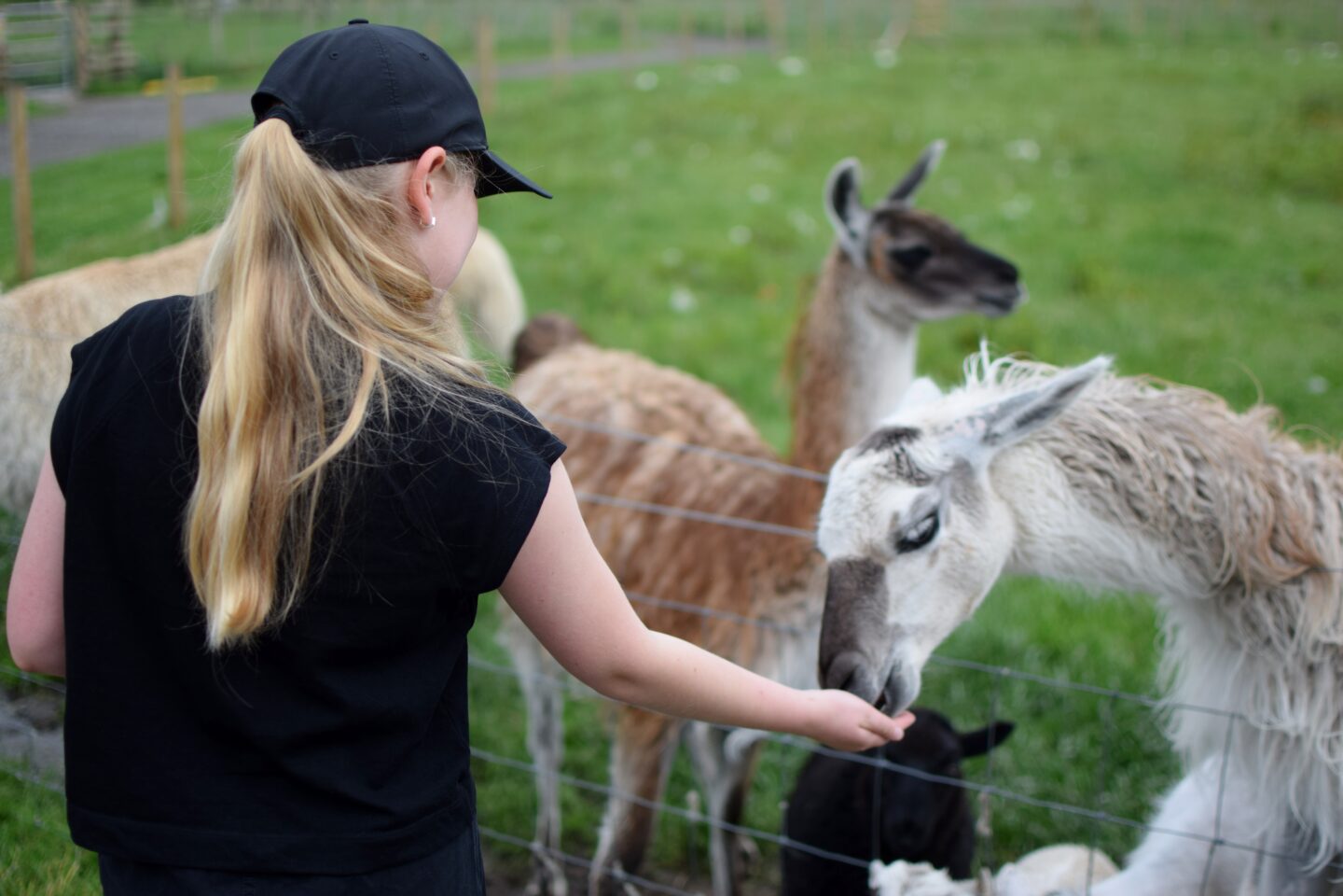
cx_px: 672
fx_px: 1958
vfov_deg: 25.8
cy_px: 448
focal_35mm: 52
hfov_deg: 37.9
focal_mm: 35
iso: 100
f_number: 1.8
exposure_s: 1/2000
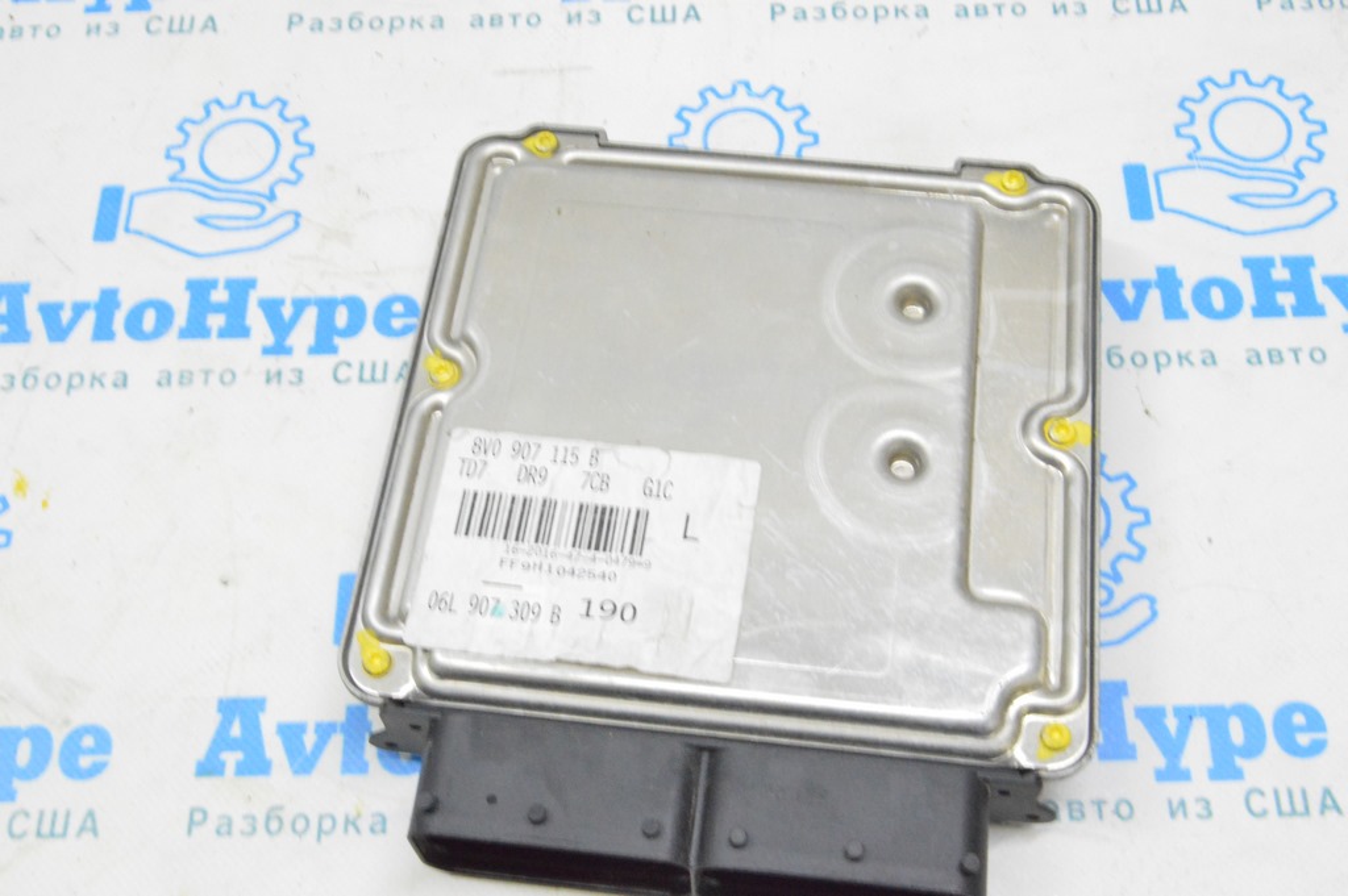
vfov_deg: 29.8
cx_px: 674
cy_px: 448
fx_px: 1684
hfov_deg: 43.6
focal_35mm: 45
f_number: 20
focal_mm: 30
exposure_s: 1/15
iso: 6400
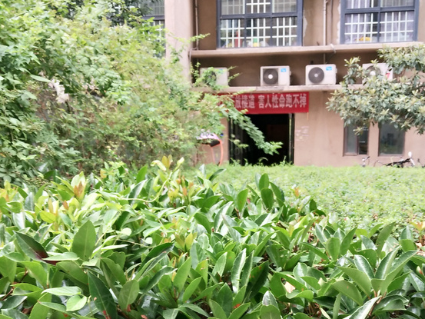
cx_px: 217
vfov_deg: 30.5
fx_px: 577
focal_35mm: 47
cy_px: 229
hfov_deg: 40.4
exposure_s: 1/50
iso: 74
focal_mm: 3.88
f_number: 2
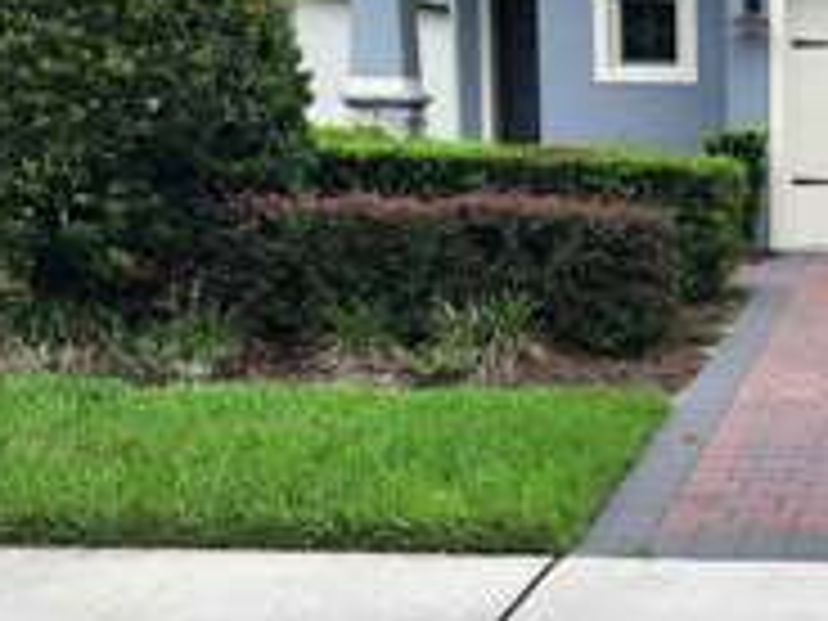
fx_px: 1435
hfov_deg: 29.1
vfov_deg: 24.4
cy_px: 248
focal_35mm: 60
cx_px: 914
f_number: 1.8
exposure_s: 1/1429
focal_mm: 6.4
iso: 12
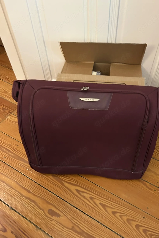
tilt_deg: -48.1
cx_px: 92
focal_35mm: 28
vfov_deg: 65.5
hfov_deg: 46.3
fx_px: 185
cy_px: 122
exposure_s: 1/33
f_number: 1.5
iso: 500
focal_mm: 5.7
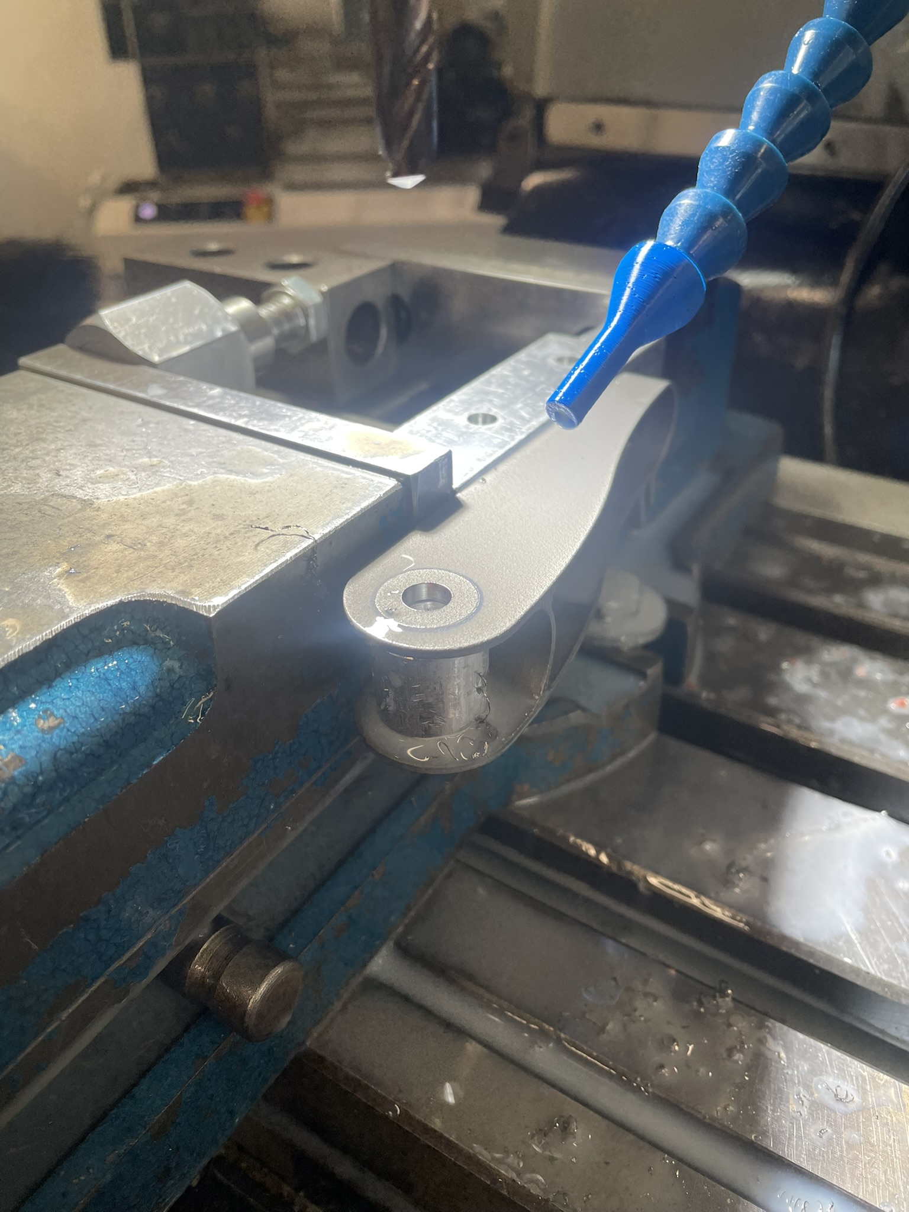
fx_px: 910
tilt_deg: -34.9
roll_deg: +1.0
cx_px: 454
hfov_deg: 53.1
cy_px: 606
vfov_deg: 67.3
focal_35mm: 26
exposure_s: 1/177
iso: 32
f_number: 1.6
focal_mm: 4.2
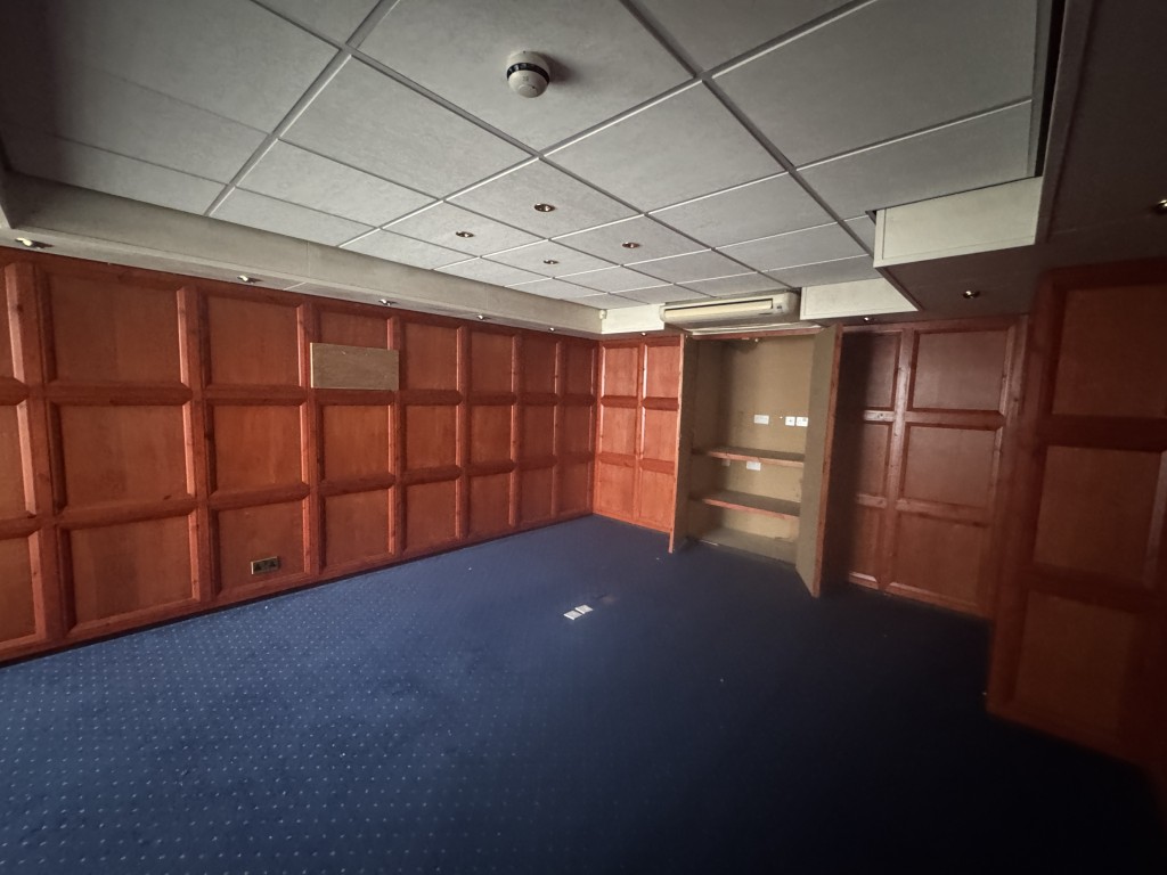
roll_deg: -1.1
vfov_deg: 85.7
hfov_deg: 102.1
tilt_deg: -6.1
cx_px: 584
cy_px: 438
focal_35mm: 14
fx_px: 472
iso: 1600
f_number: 2.2
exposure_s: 1/30
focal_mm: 2.22
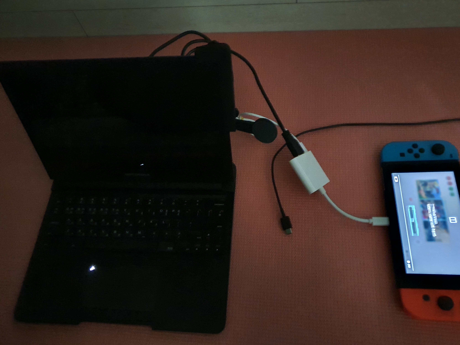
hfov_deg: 67.3
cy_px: 172
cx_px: 230
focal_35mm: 26
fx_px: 346
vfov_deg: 53.1
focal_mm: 4.3
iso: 1250
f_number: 1.5
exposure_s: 1/4
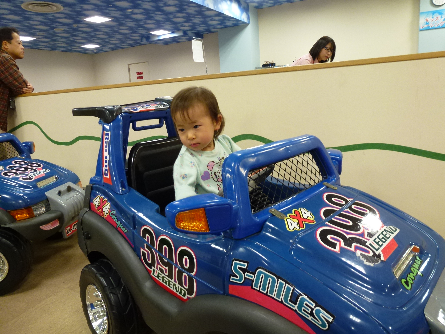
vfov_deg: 56.8
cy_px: 167
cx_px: 222
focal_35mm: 24
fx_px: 309
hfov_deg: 71.6
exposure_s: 1/30
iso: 200
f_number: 3.3
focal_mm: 4.3
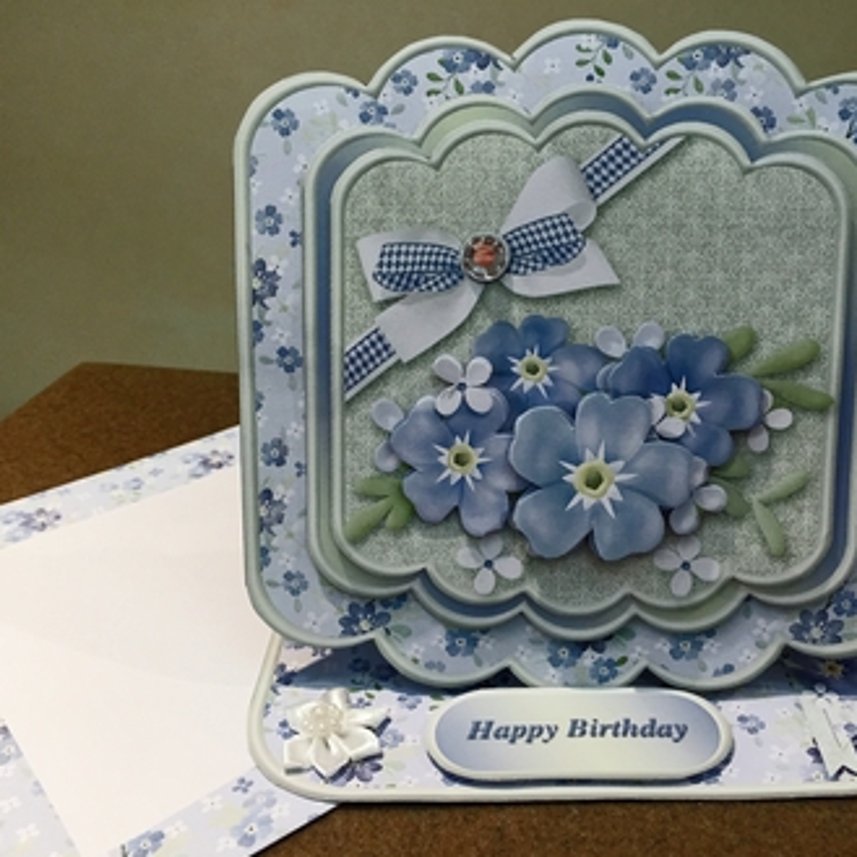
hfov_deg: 47.1
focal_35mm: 35
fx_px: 980
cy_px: 434
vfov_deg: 47.2
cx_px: 492
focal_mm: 4.15
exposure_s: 1/33
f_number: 2.2
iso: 80
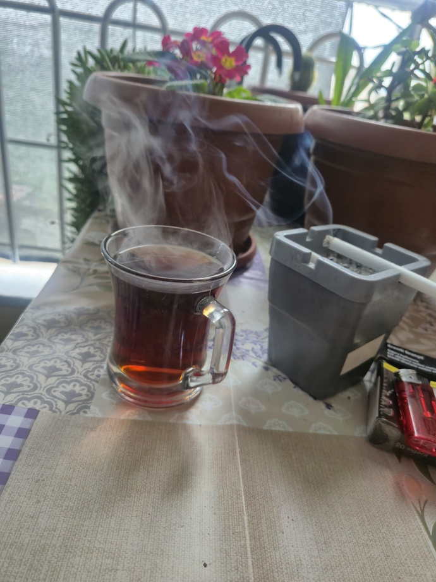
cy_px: 291
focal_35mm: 23
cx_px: 218
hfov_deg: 58.9
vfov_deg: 73.9
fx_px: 386
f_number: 1.8
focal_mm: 5.4
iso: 320
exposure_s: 1/50.3
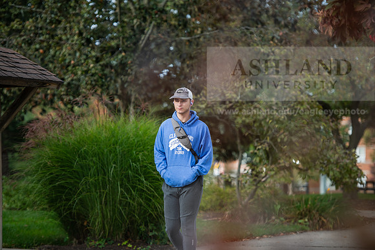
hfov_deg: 13.7
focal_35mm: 150
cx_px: 188
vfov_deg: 9.2
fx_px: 1563
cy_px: 125
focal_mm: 150
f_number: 2.8
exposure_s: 1/500
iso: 160
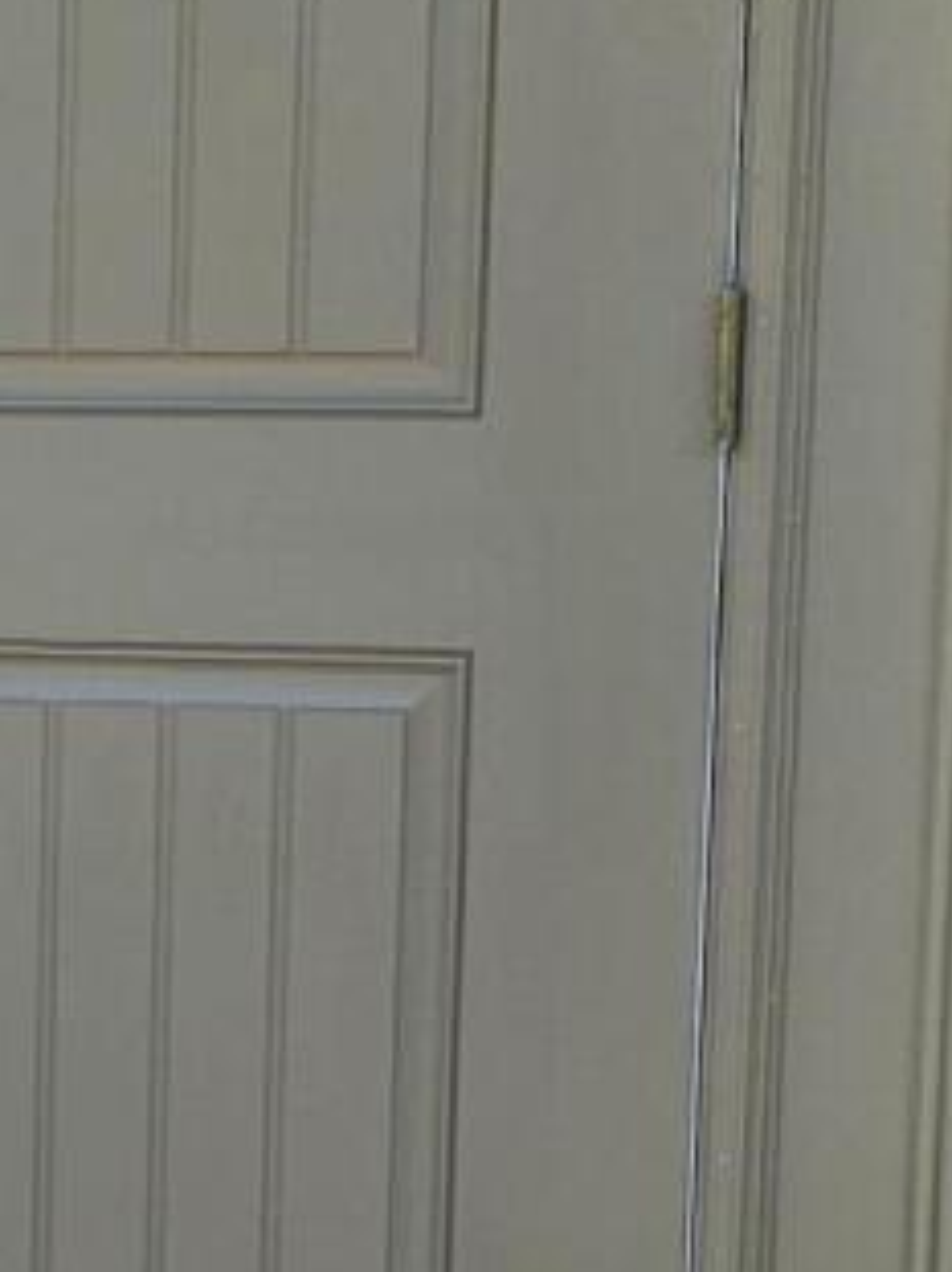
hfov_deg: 9.7
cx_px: -548
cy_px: 1182
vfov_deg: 13.2
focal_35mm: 148
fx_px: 5431
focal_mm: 6.3
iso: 10
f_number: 1.7
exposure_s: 1/406
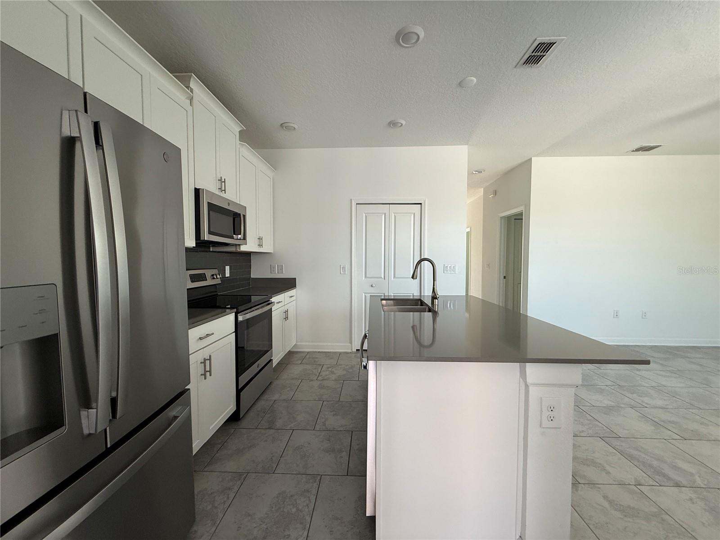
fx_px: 291
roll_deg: +0.0
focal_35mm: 14
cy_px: 270
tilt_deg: -1.5
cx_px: 360
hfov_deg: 102.1
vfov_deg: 85.7
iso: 200
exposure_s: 1/99
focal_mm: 2.22
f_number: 2.2
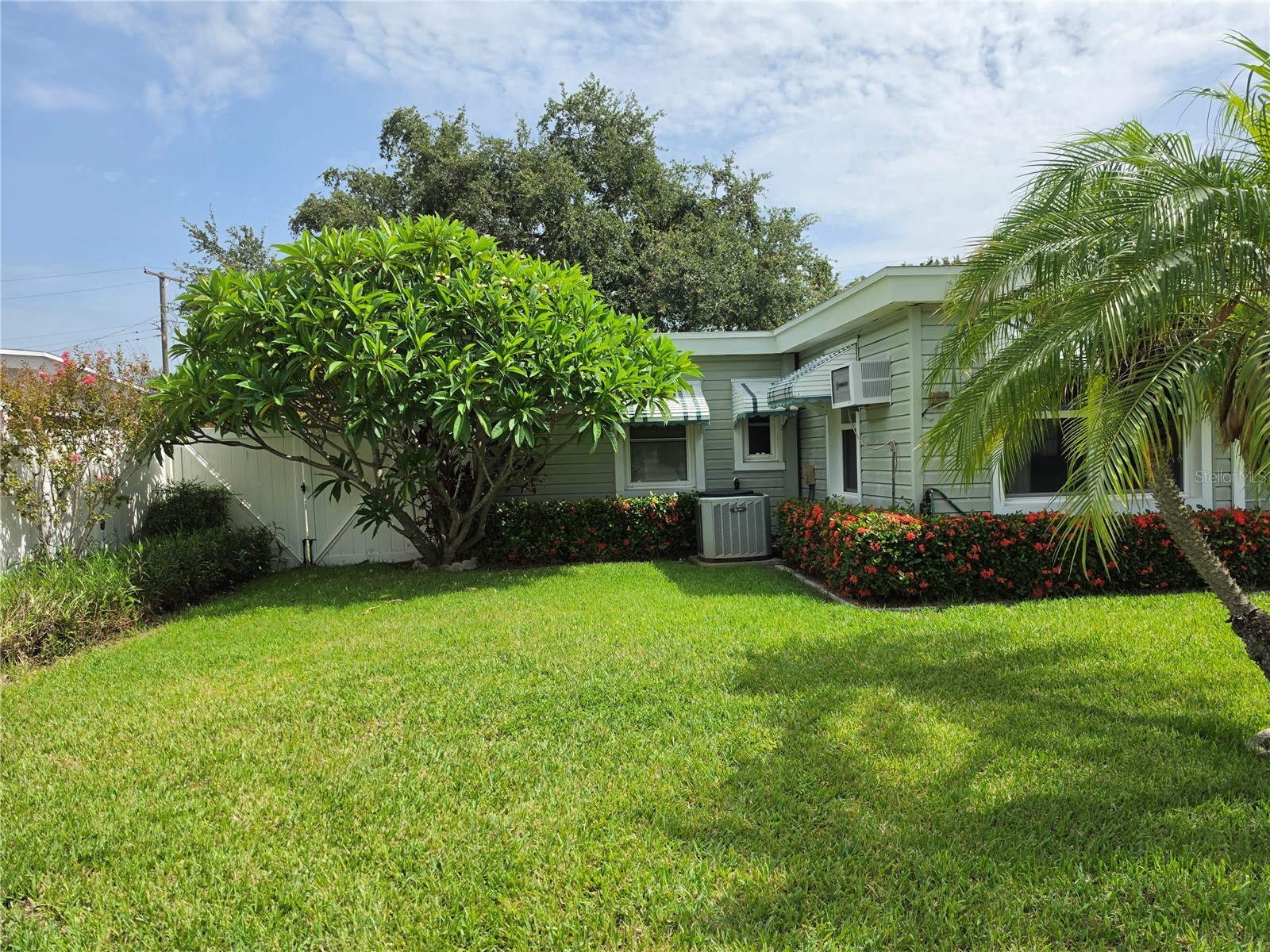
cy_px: 476
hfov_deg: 73.9
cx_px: 635
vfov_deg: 58.9
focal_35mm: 23
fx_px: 844
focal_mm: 6.5
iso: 64
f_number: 1.4
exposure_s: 1/7939
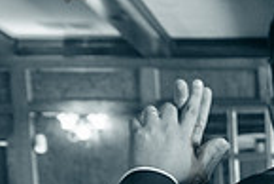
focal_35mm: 119
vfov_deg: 11.0
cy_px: 300
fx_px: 907
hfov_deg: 15.5
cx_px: 442
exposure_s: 1/250
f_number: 3.5
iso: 3200
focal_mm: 24
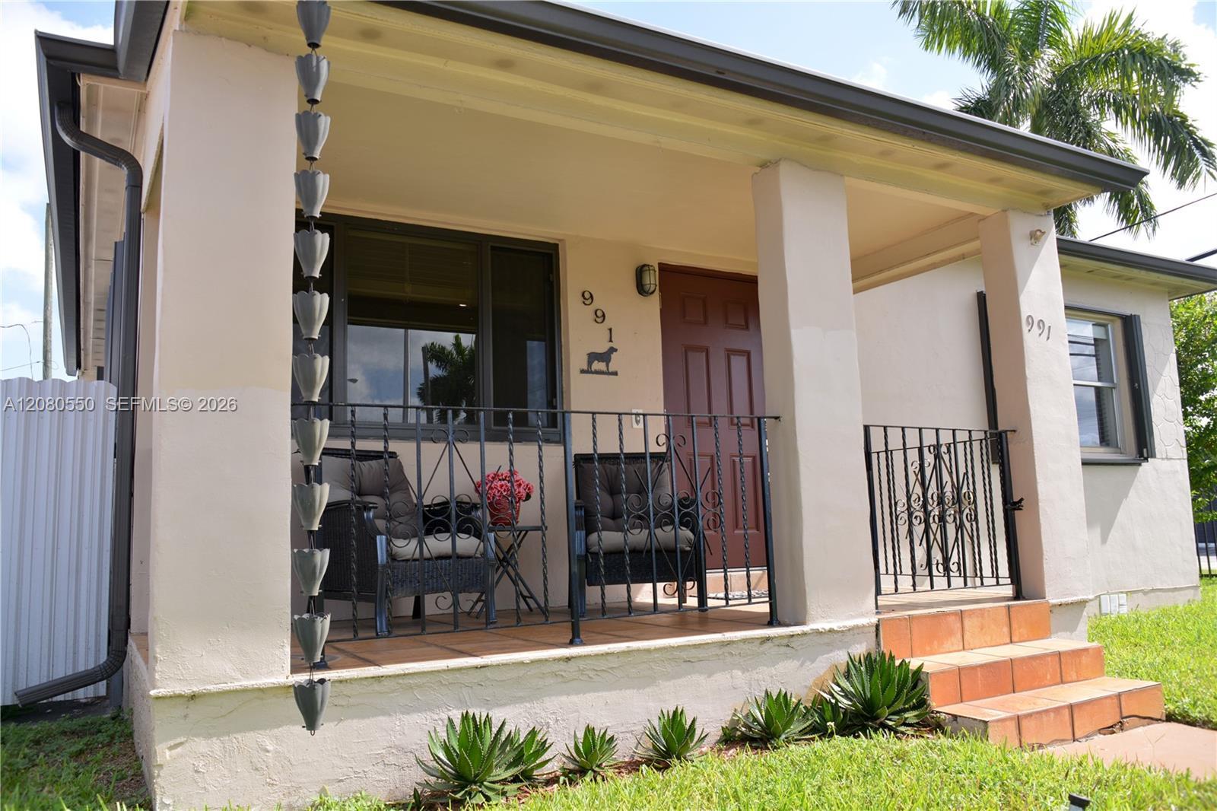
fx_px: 946
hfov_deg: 65.5
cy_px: 406
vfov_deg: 46.4
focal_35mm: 28
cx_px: 608
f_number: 7.1
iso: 125
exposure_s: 1/200
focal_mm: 28
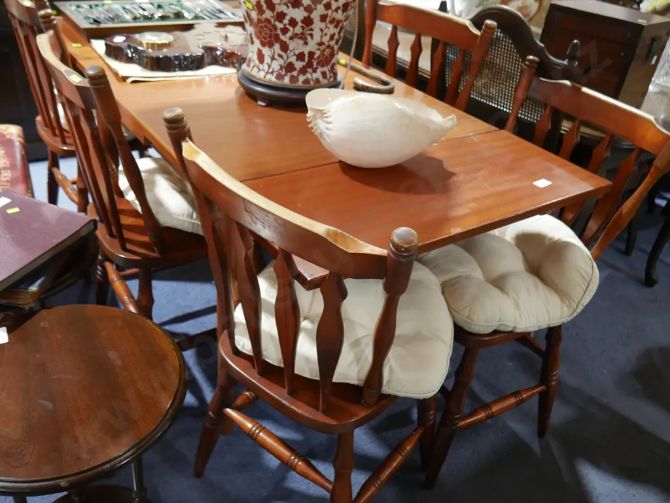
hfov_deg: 59.9
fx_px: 581
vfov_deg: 46.8
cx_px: 335
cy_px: 252
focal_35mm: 30
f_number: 3.6
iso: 1000
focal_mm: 15
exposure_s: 1/60
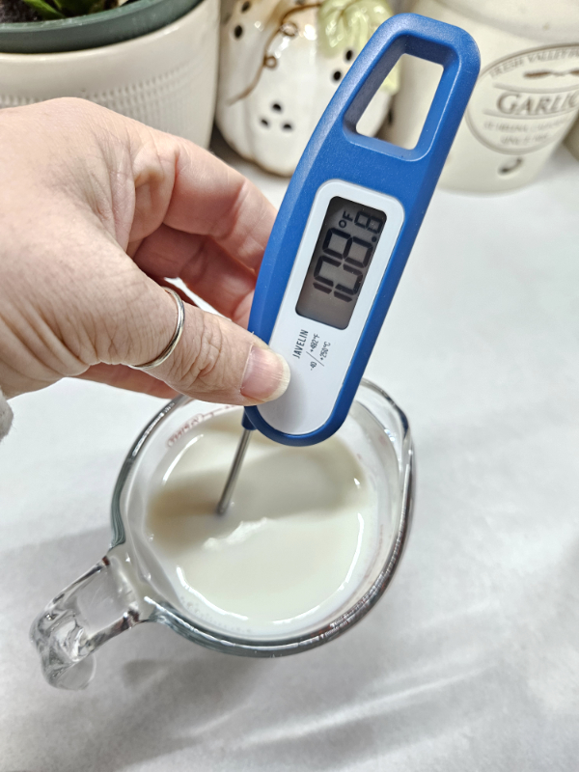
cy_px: 386
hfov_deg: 58.9
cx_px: 290
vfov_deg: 73.9
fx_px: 513
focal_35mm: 23
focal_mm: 5.4
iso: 320
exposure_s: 1/120
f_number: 1.8
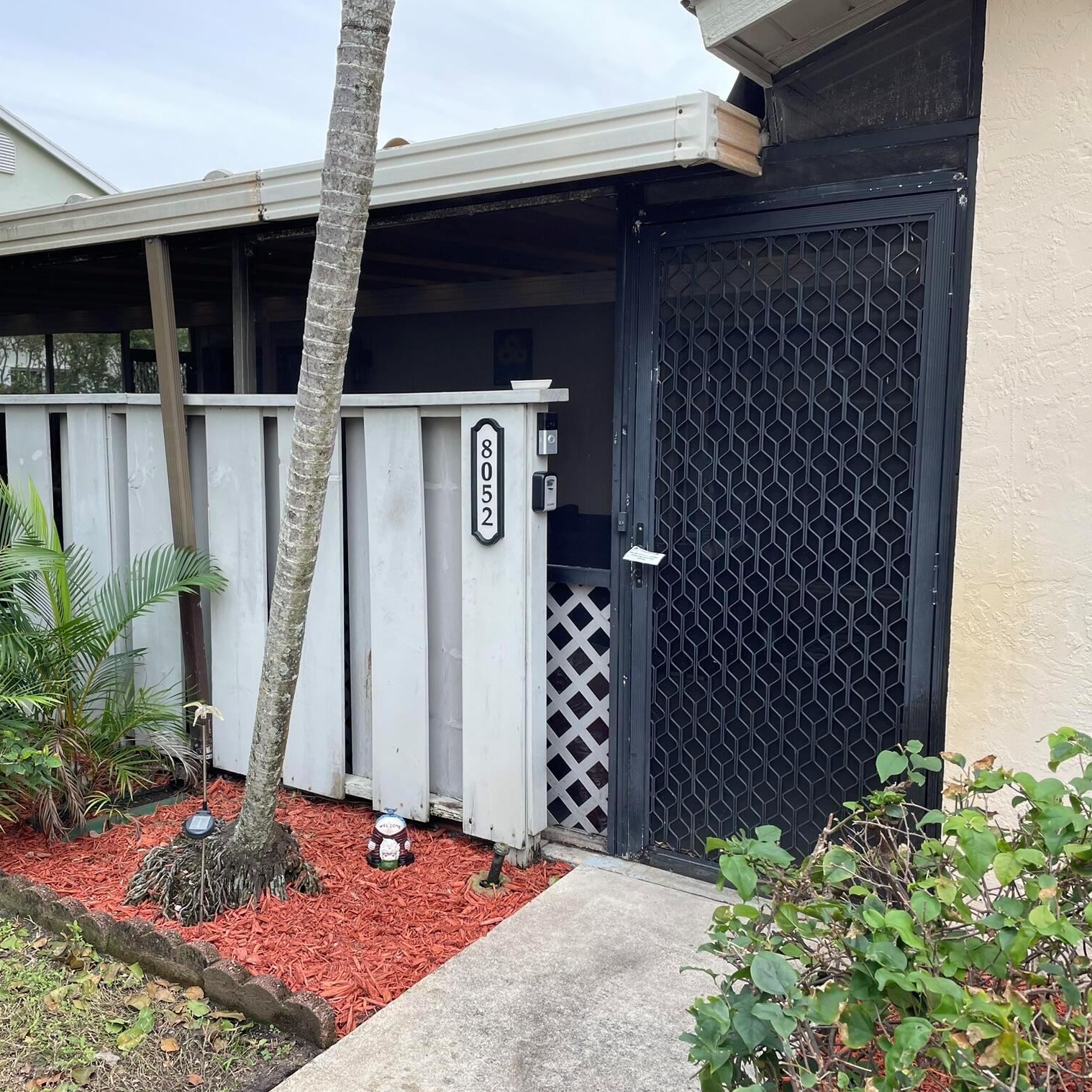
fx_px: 1106
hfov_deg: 52.2
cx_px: 440
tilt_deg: -6.7
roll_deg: +0.2
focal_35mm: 31
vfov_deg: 52.5
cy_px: 546
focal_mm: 4.2
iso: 32
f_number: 1.6
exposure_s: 1/222
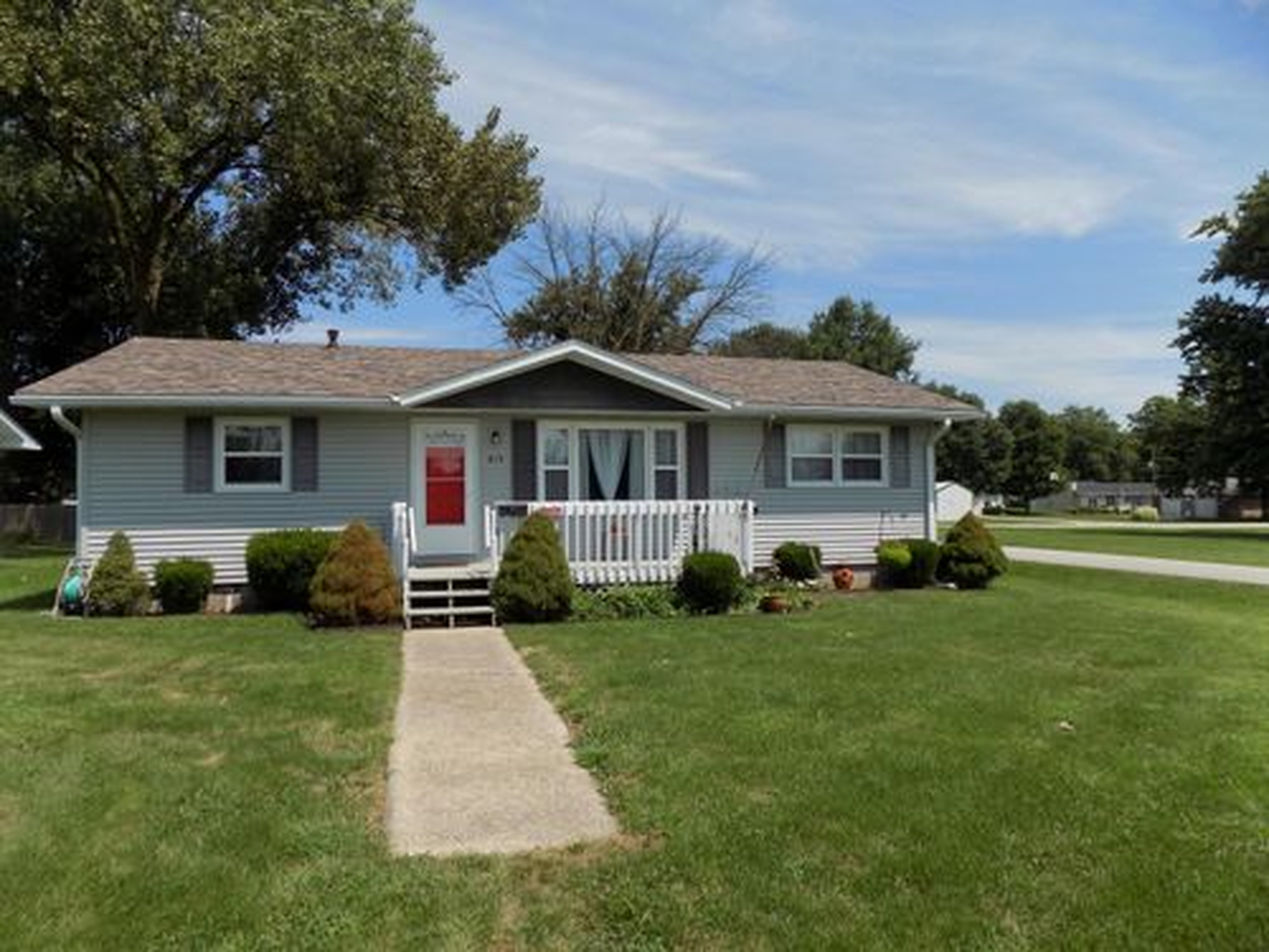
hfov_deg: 73.9
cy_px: 476
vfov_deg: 58.9
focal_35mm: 23
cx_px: 634
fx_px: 843
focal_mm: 4
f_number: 3.1
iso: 80
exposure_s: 1/1000
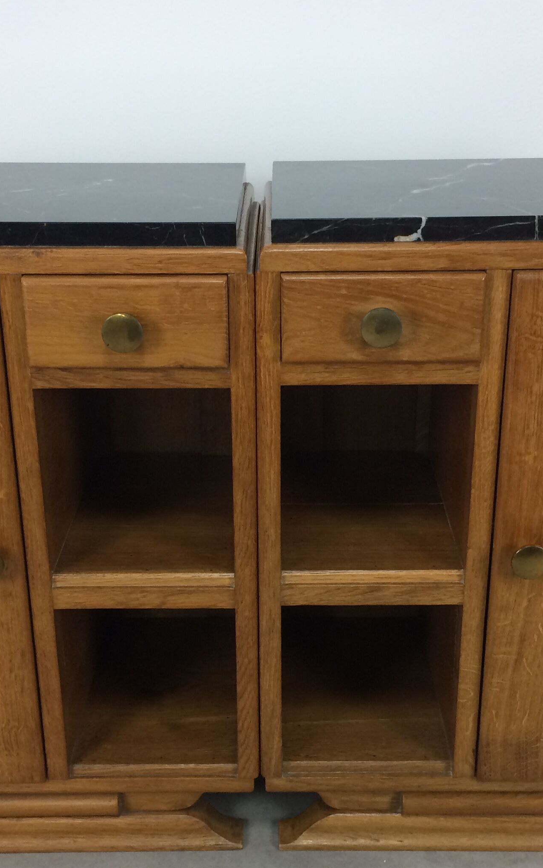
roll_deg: -0.2
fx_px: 1160
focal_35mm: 49
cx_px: 276
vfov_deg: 41.0
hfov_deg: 26.3
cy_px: 490
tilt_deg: -23.7
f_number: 2.2
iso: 50
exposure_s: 1/33
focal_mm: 4.15
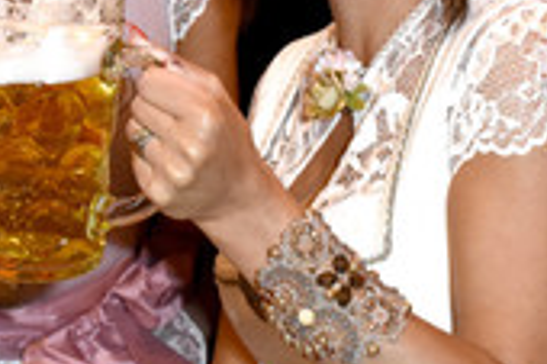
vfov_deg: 10.7
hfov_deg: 16.1
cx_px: 130
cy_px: 19
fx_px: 1928
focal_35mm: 127
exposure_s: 1/60
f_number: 6.3
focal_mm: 32
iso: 3200
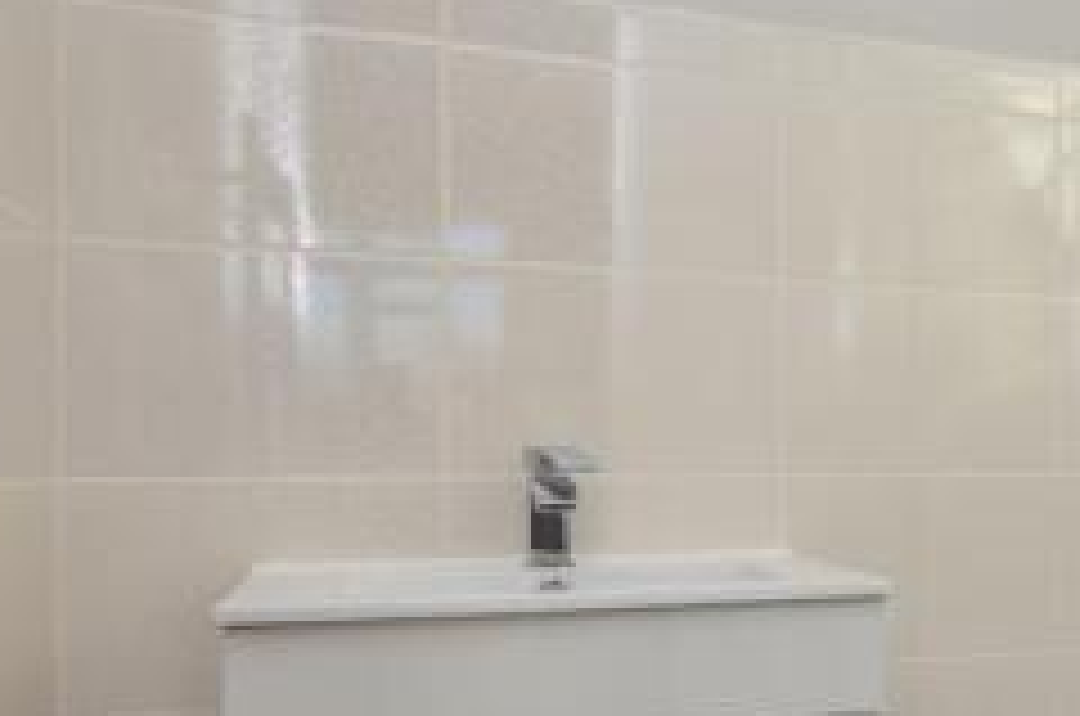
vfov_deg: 32.4
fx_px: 1228
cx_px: 972
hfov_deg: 43.4
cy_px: 446
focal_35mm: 41
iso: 640
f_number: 11
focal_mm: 10
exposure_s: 1/200
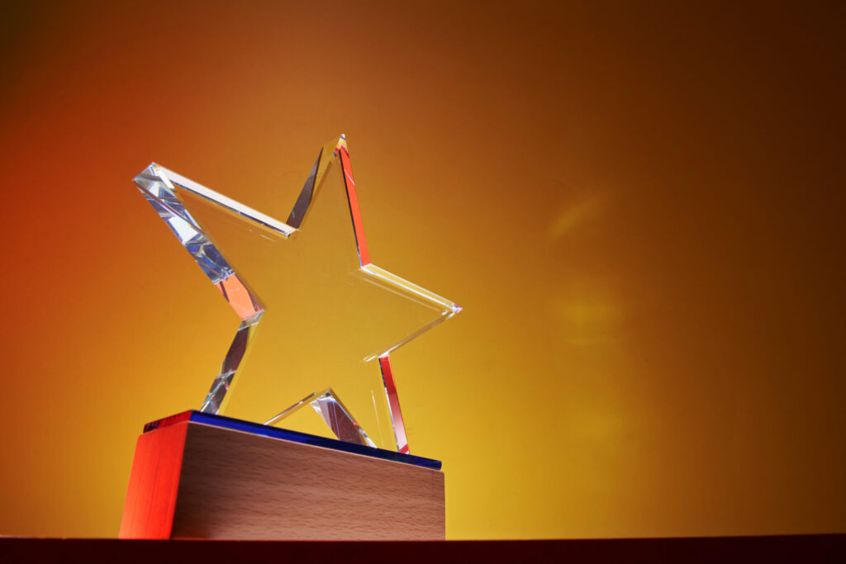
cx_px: 423
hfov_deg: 61.9
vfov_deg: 43.6
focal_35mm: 30
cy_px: 282
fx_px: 705
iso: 100
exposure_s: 1/60
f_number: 11
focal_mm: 30
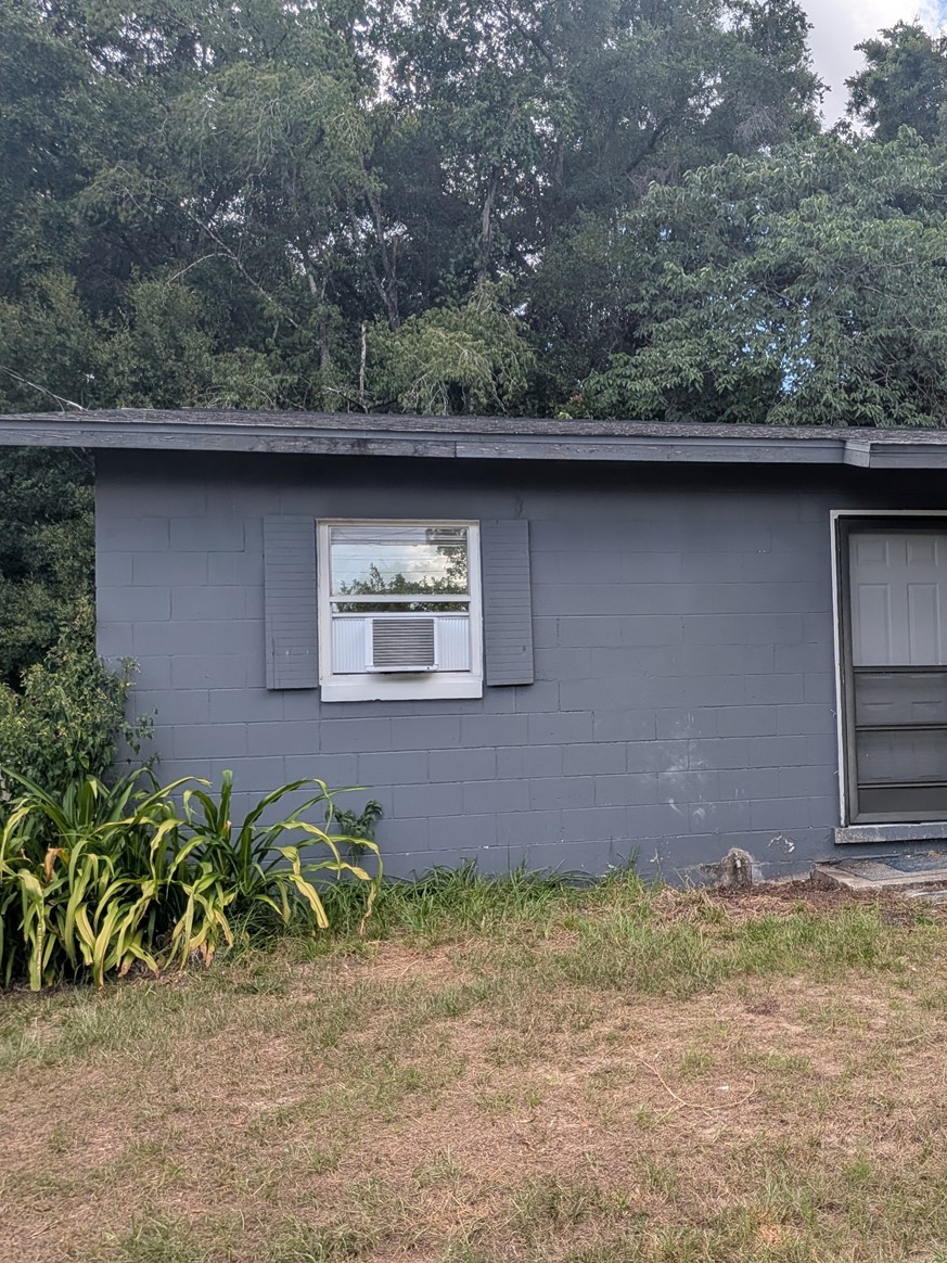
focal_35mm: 33
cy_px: 626
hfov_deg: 41.6
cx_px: 719
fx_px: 1204
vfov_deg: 55.4
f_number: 1.7
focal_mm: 4.53
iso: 28
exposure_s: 1/1025
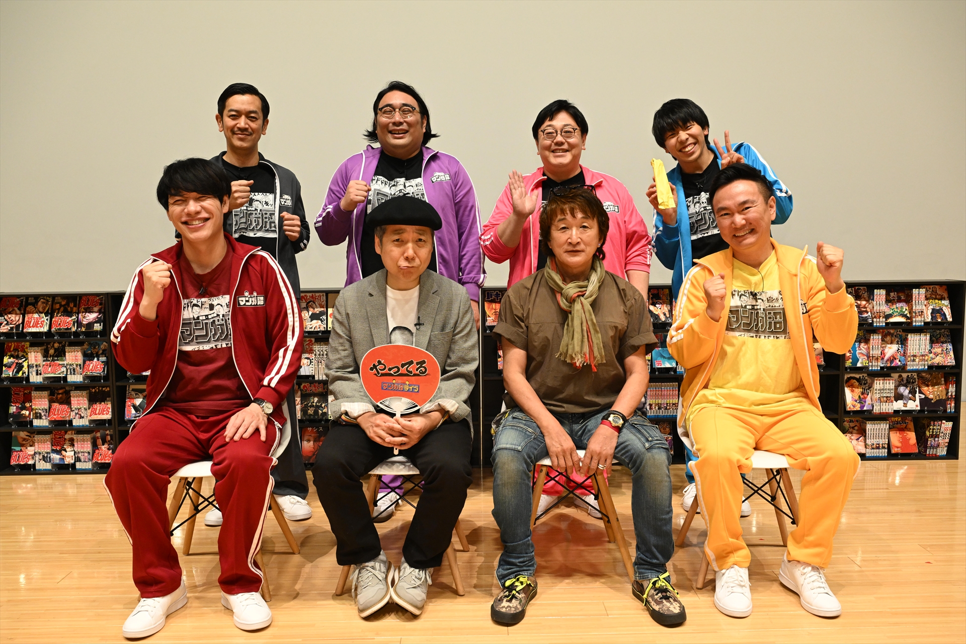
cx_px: 483
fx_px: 859
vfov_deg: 41.1
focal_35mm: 32
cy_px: 322
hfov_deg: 58.7
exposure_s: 1/100
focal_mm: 32
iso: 2500
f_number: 7.1
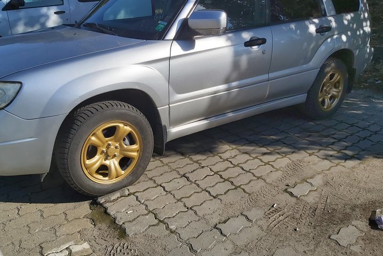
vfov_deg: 41.1
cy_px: 126
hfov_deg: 58.6
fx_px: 340
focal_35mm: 32
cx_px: 170
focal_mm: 3.92
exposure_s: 1/3810
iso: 64
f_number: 1.7
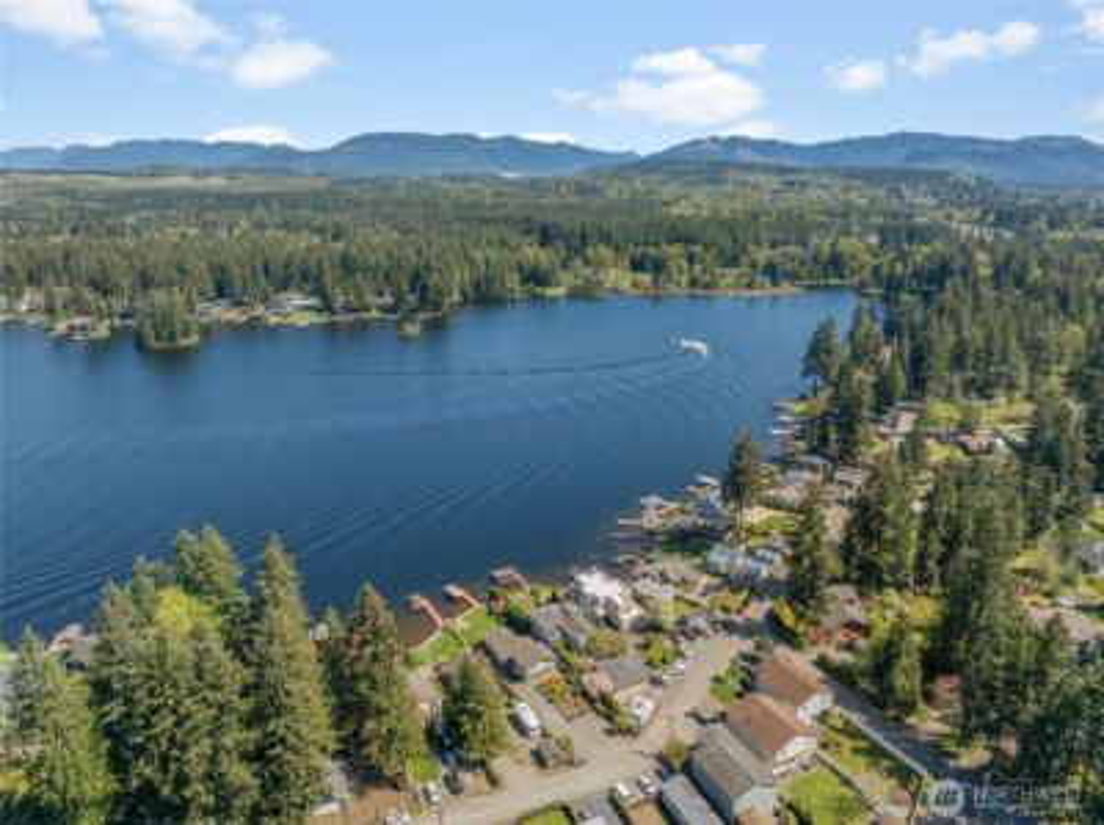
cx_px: 552
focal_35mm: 24
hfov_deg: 71.7
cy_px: 412
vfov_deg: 56.7
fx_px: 765
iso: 150
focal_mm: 12.3
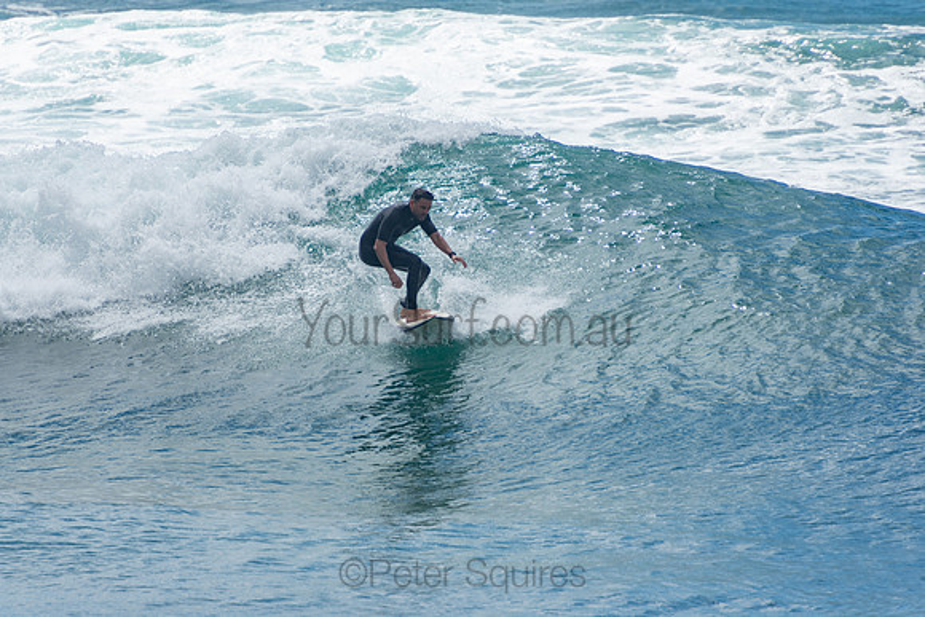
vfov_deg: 2.3
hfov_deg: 3.4
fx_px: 15420
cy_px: 308
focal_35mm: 600
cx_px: 462
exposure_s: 1/1250
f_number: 5.6
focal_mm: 400
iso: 160
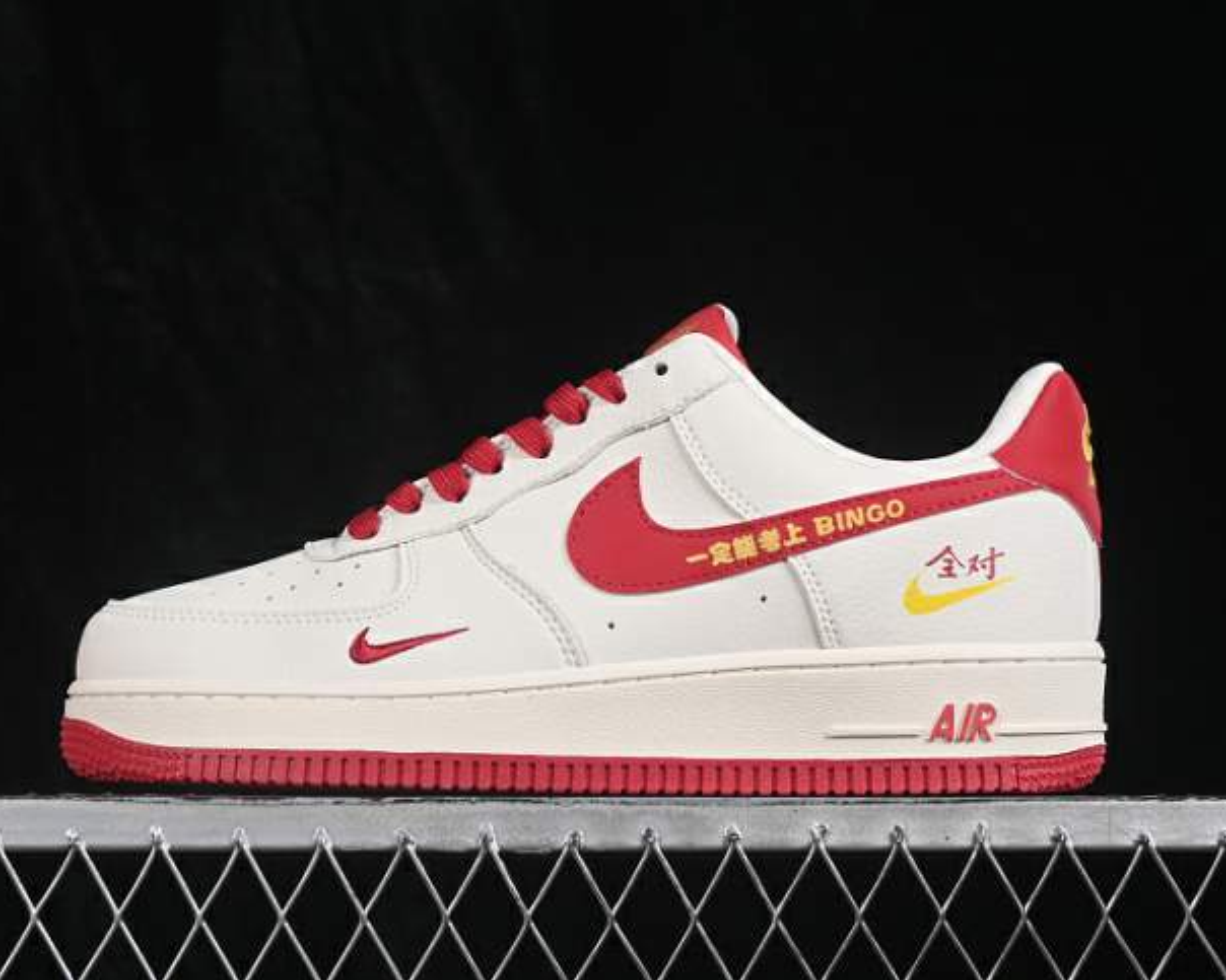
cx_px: 599
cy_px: 491
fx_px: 3084
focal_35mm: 85
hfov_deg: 22.5
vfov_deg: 18.1
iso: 160
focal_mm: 50
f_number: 8
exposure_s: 1/80
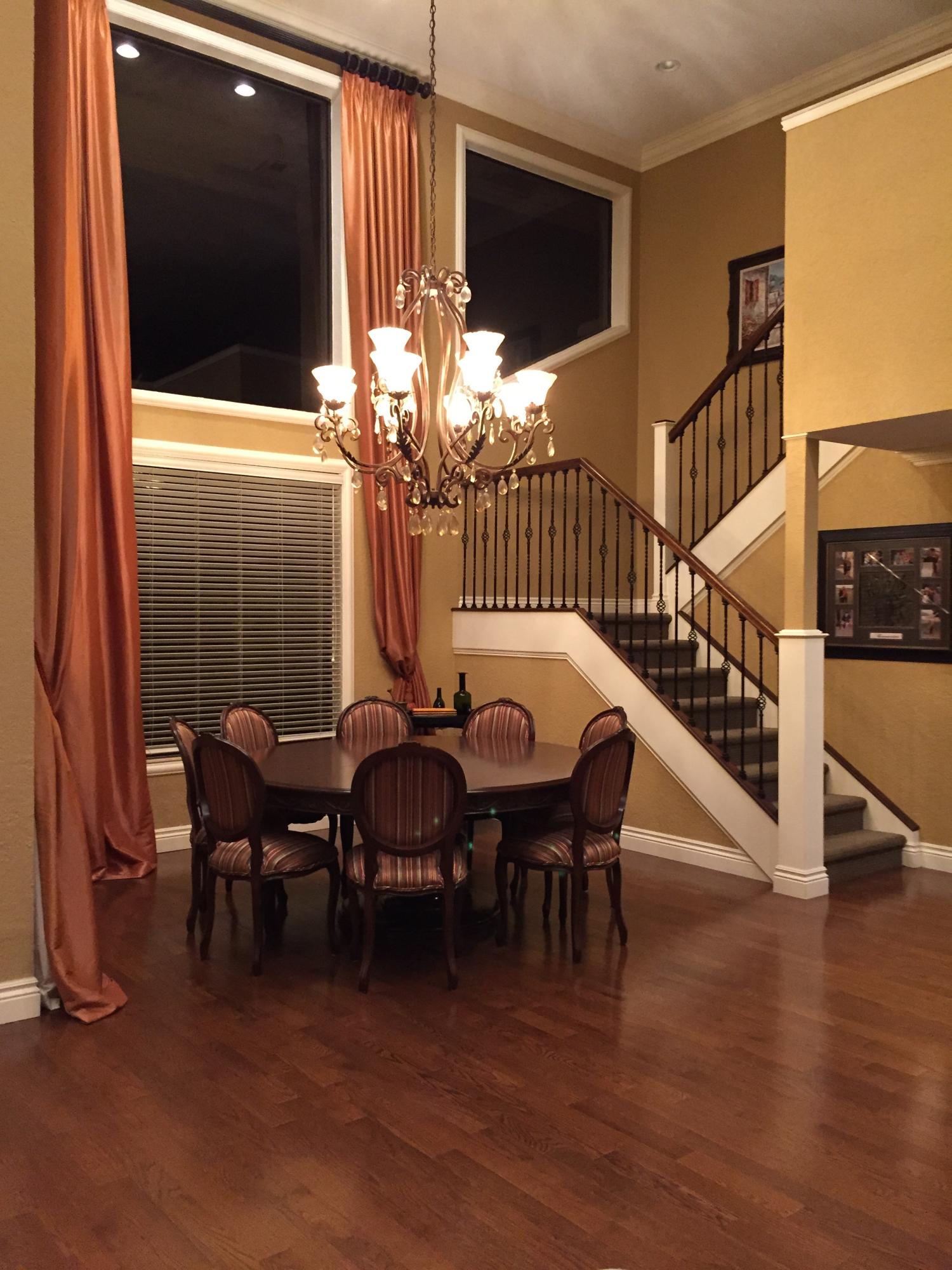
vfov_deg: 61.7
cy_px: 635
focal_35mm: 29
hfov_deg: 48.2
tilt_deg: +0.0
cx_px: 476
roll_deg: +0.1
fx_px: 1063
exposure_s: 1/30
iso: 250
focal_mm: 4.15
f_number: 2.2
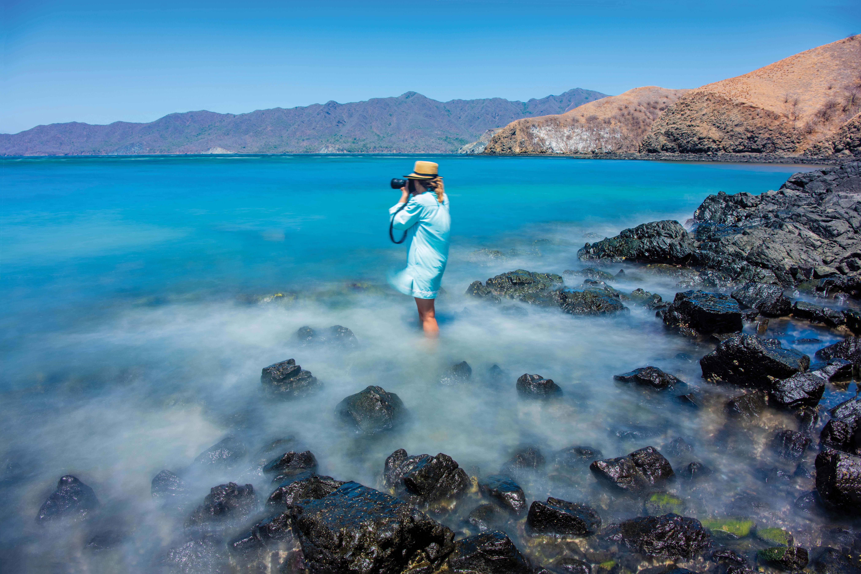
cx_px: 430
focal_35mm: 24
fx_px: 574
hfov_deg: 73.7
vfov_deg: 53.1
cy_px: 287
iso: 64
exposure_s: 10
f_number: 8
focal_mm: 24
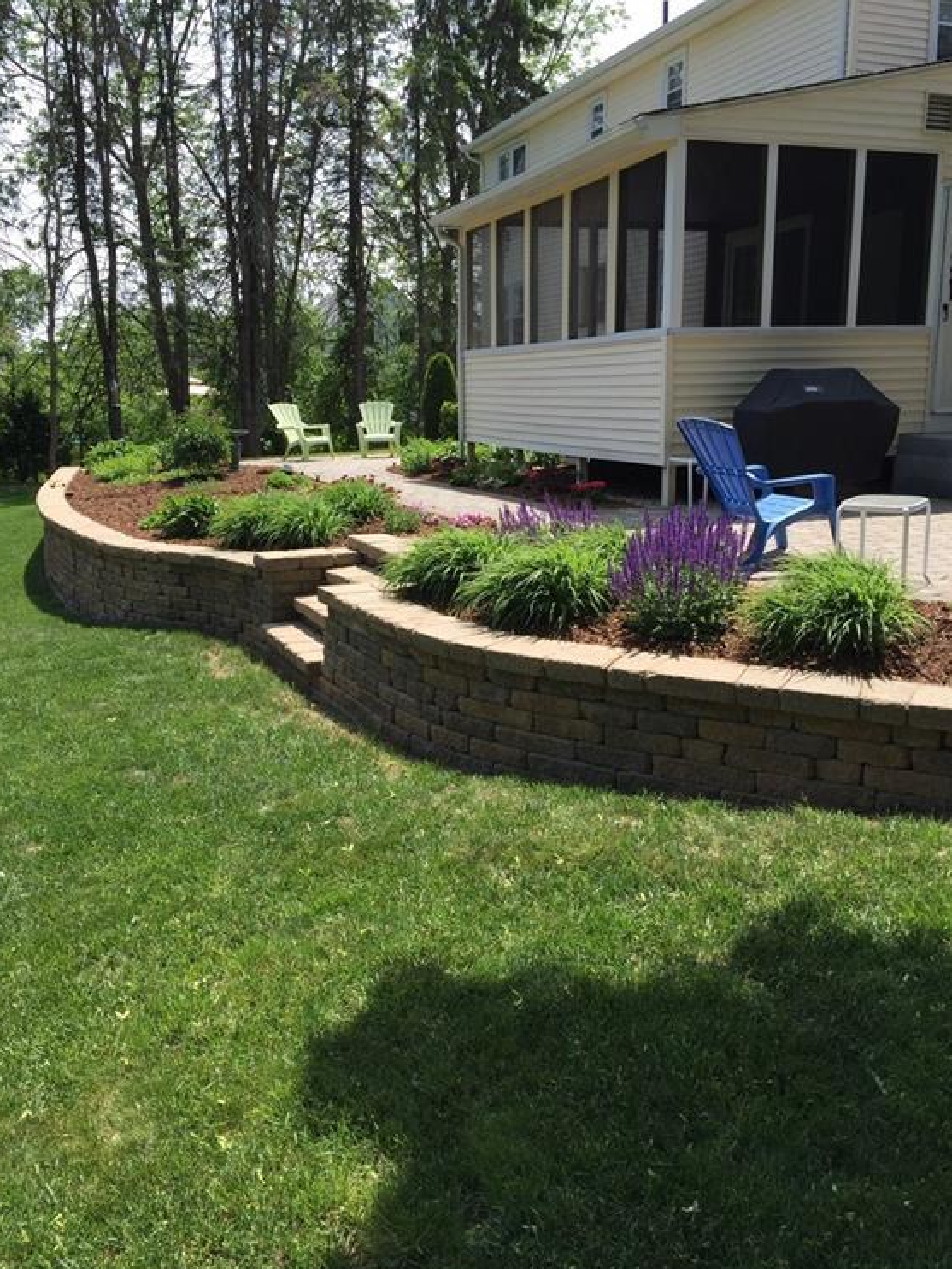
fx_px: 1099
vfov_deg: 59.9
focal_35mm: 30
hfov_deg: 46.8
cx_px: 475
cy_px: 628
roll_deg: +0.6
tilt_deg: -11.3
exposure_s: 1/879
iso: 32
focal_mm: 4.15
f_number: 2.2
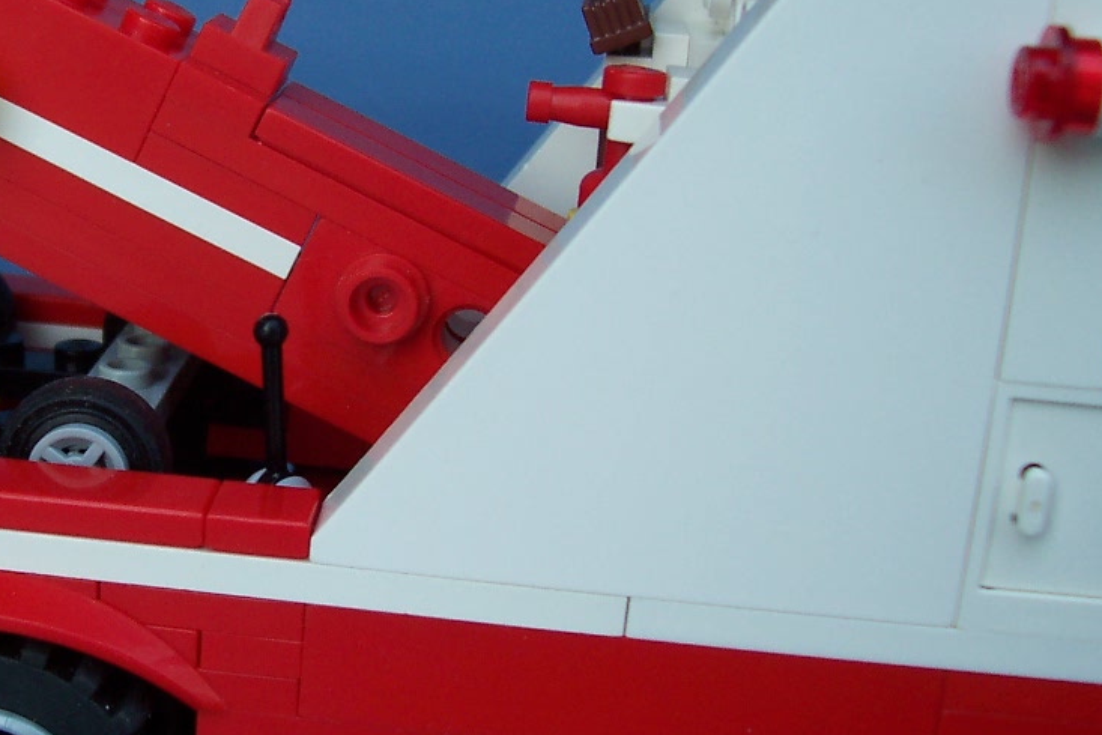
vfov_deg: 21.6
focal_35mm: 63
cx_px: 212
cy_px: 331
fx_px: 1929
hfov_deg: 31.0
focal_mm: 5.6
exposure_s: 1/350
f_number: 2.8
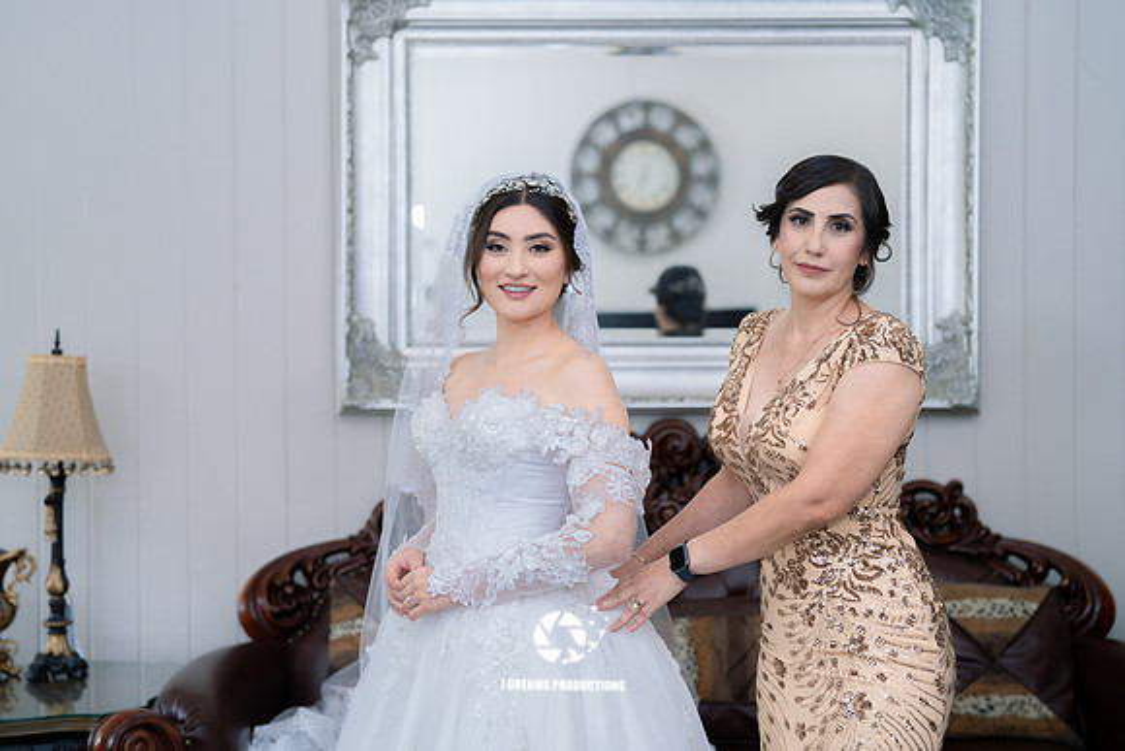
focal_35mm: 52
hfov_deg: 38.2
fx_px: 1624
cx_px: 562
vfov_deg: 26.0
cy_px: 376
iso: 640
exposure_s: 1/200
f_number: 2
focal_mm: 50
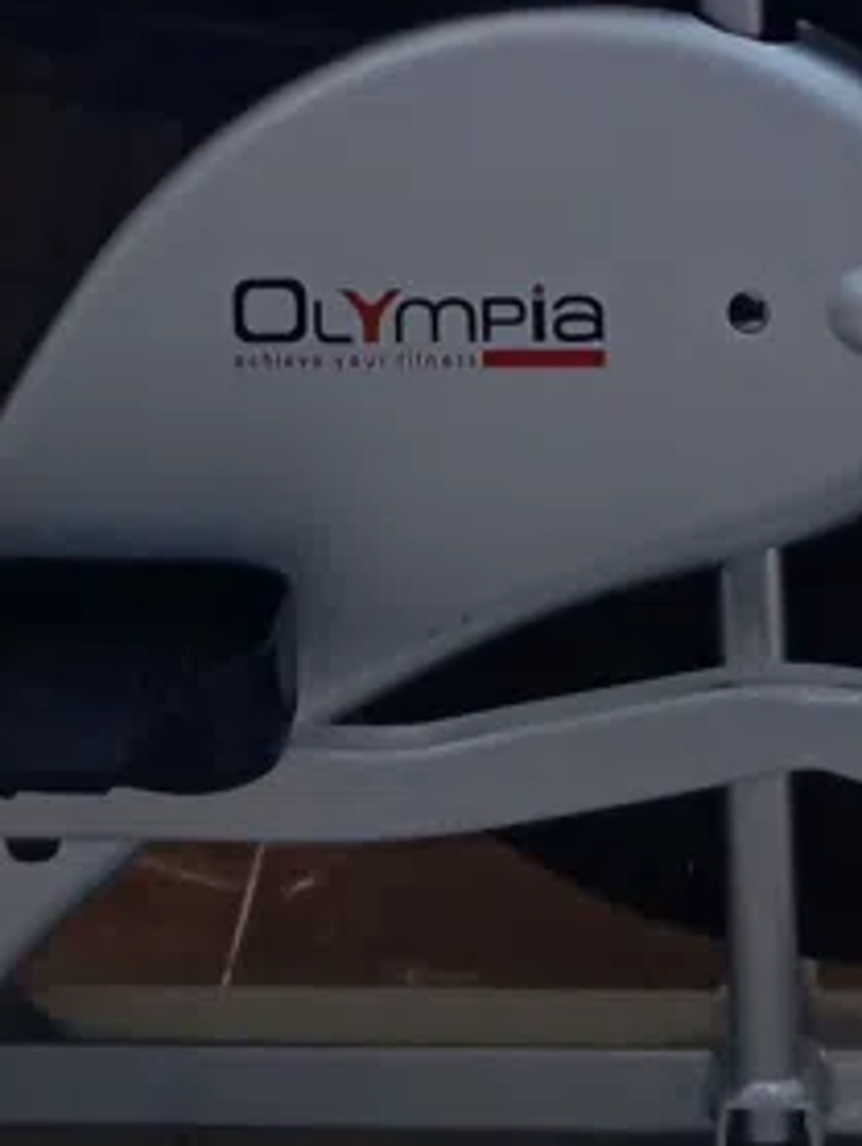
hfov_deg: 10.8
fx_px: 4542
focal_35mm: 137
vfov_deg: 12.7
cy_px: -1092
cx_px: 412
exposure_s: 1/50
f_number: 1.8
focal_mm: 4.22
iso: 206
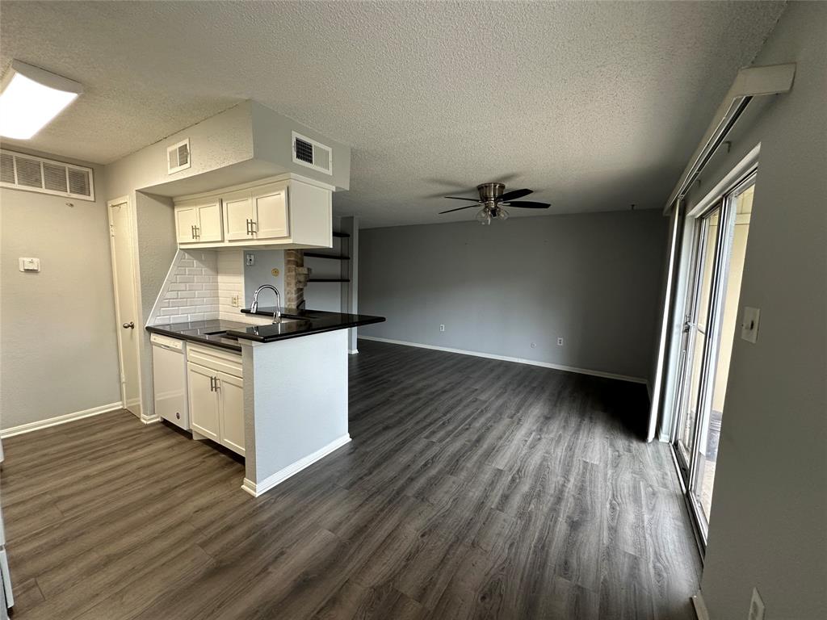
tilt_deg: -5.4
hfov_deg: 102.1
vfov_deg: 85.7
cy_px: 310
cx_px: 414
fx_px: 334
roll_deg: -1.9
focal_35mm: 14
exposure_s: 1/120
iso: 250
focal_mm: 2.22
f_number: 2.2
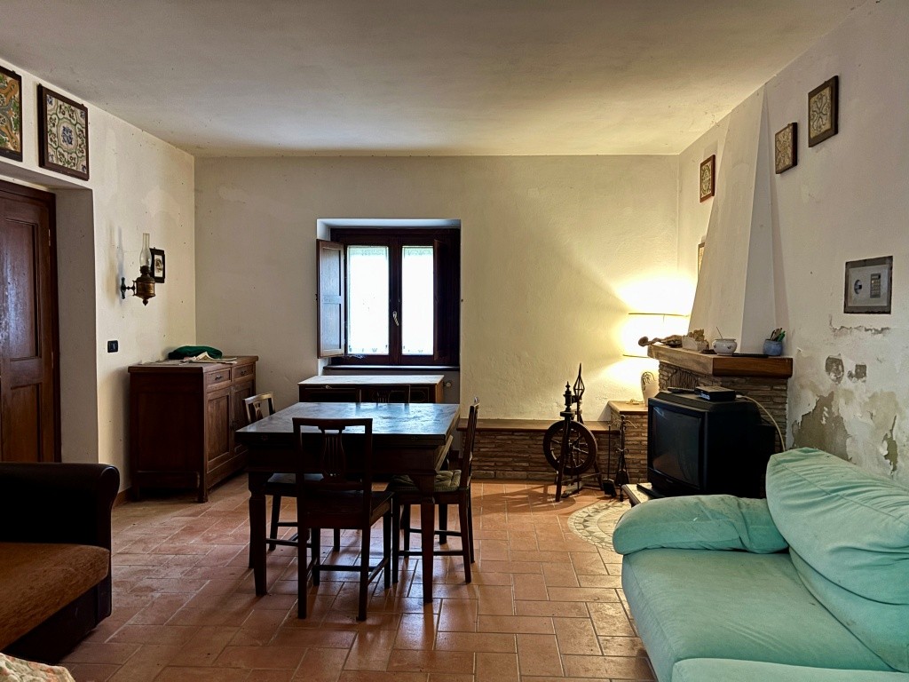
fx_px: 683
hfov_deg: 67.3
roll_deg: +0.1
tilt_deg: -2.6
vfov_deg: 53.1
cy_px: 341
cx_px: 454
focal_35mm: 26
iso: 1000
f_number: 1.6
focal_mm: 5.96
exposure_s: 1/20
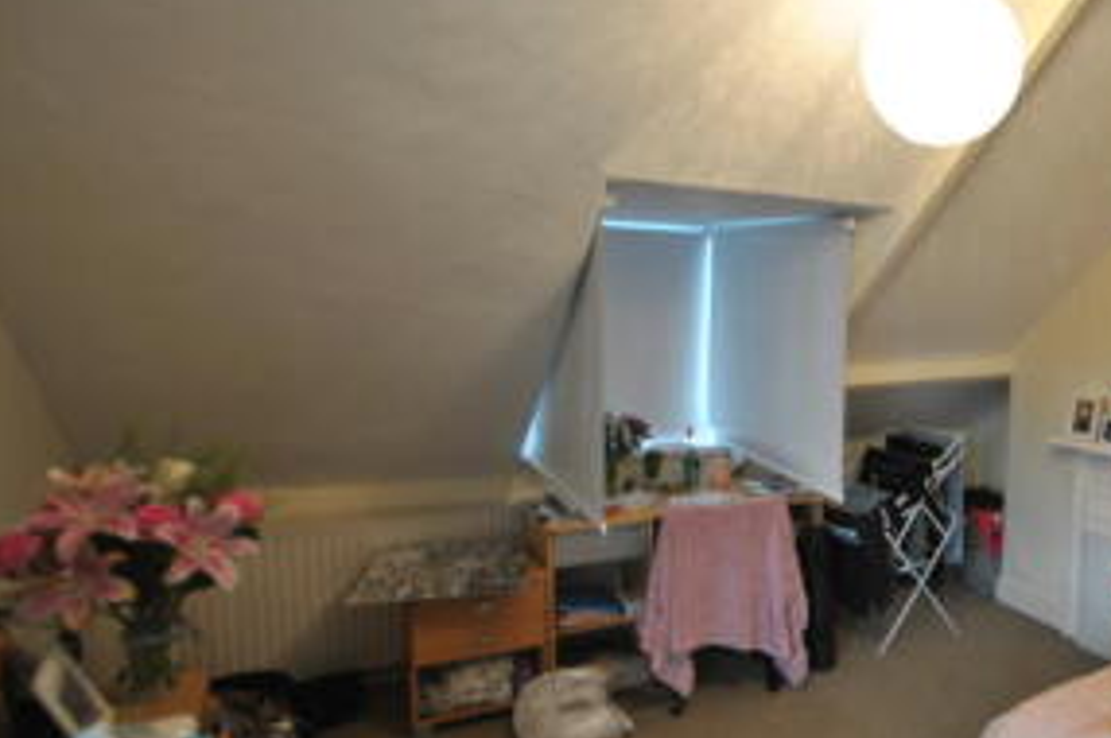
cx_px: 909
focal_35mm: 25
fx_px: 771
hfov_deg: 64.4
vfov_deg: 51.1
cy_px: 406
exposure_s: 1/4
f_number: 4
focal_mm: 10
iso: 100
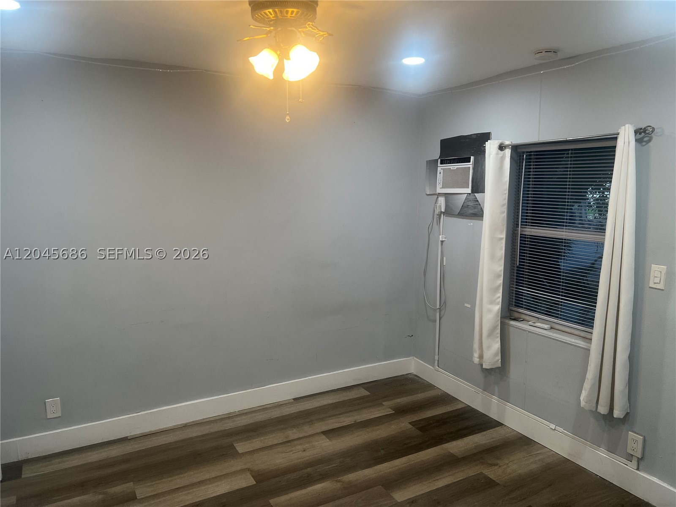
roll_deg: +0.2
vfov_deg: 53.1
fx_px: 508
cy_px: 254
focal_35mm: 26
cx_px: 338
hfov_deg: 67.3
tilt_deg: -7.6
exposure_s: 1/120
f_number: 1.5
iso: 125
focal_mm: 5.7
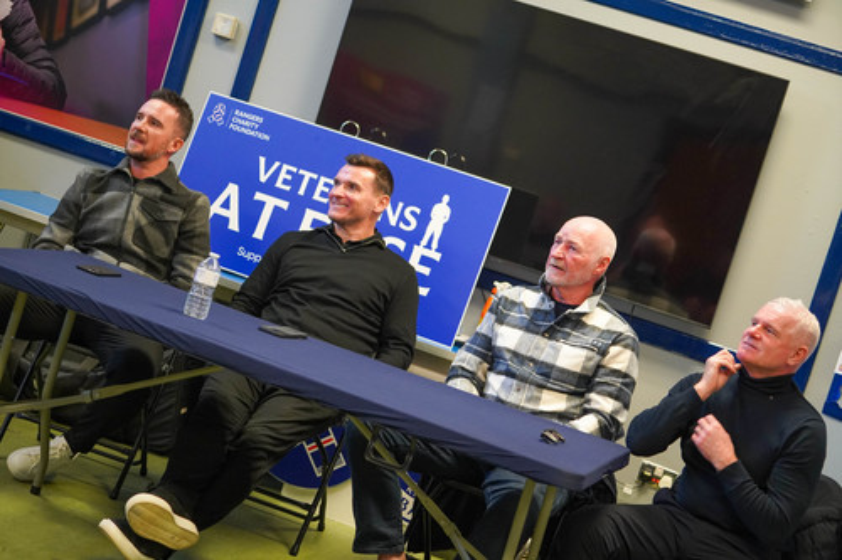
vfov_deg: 18.9
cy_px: 280
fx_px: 1683
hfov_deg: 28.1
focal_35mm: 72
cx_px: 421
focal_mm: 72
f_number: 4
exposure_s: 1/160
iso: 4000
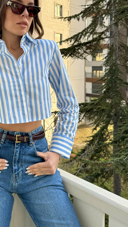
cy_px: 76
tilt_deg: -3.0
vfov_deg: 50.7
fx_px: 235
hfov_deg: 29.2
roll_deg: +0.3
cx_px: 14
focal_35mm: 39
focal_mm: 6.86
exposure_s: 1/633
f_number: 1.78
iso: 80
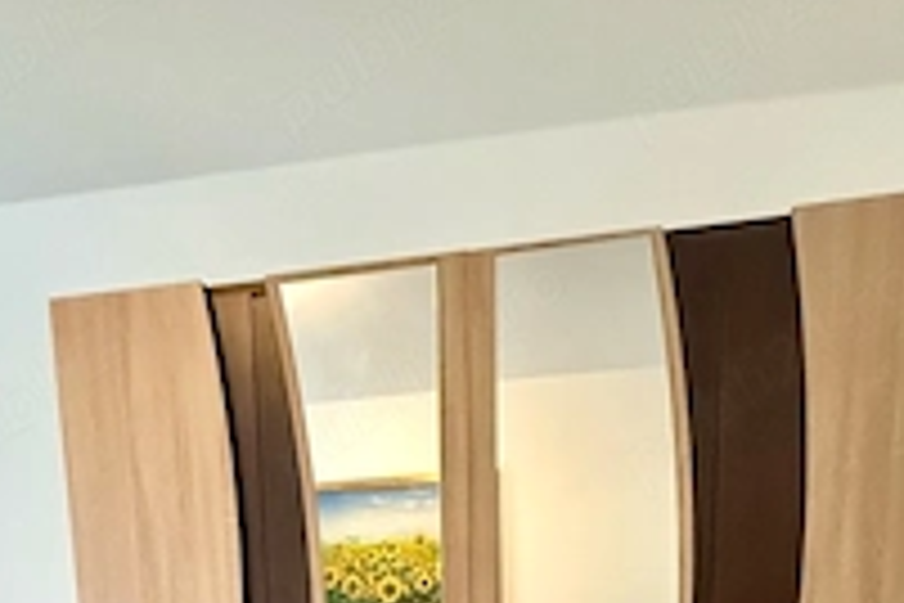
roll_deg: +0.6
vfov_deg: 33.4
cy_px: 778
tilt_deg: -7.3
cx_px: 508
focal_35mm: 29
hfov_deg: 63.4
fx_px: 728
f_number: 2.2
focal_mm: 2.22
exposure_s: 1/60
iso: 1000
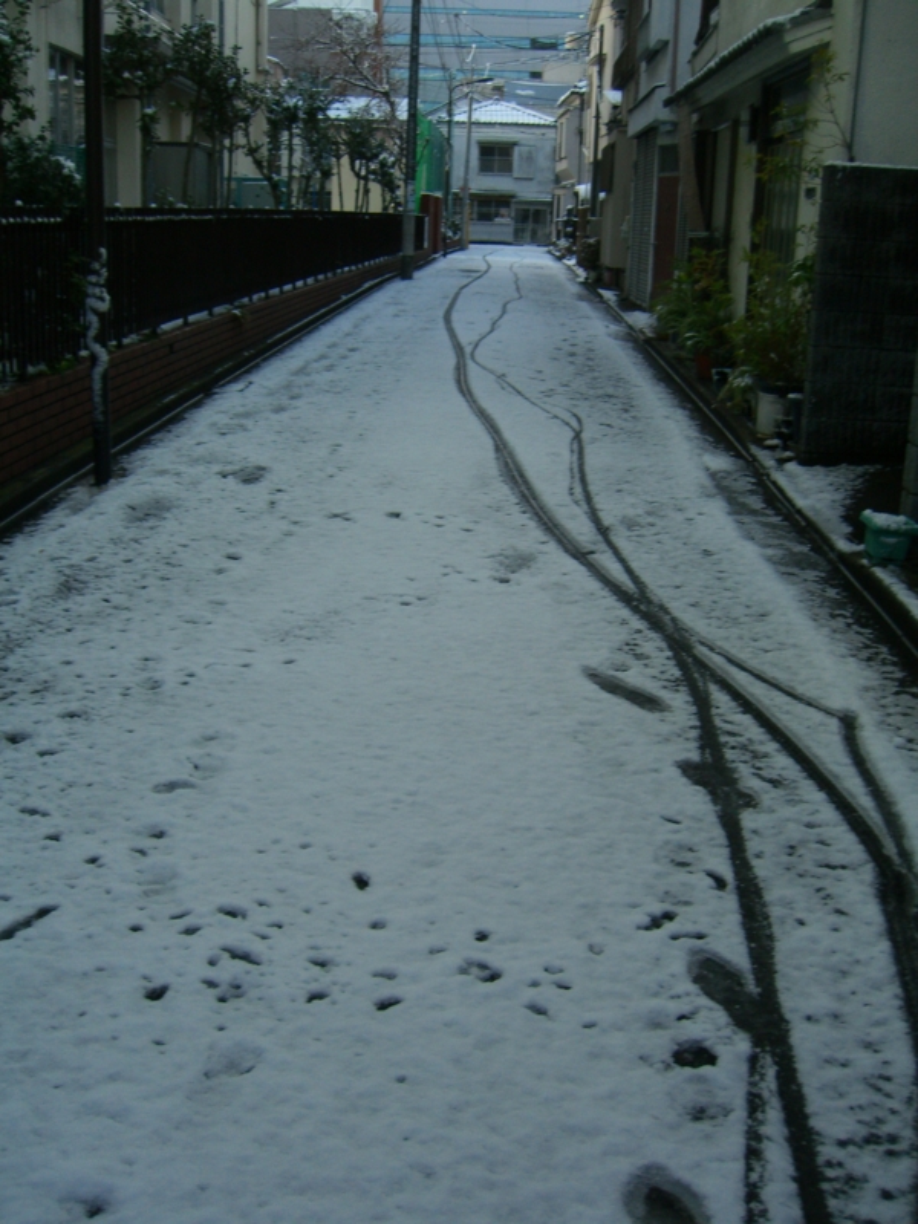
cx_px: 459
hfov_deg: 37.7
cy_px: 612
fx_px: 1344
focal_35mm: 38
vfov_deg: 49.0
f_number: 2.8
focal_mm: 7.9
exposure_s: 1/20
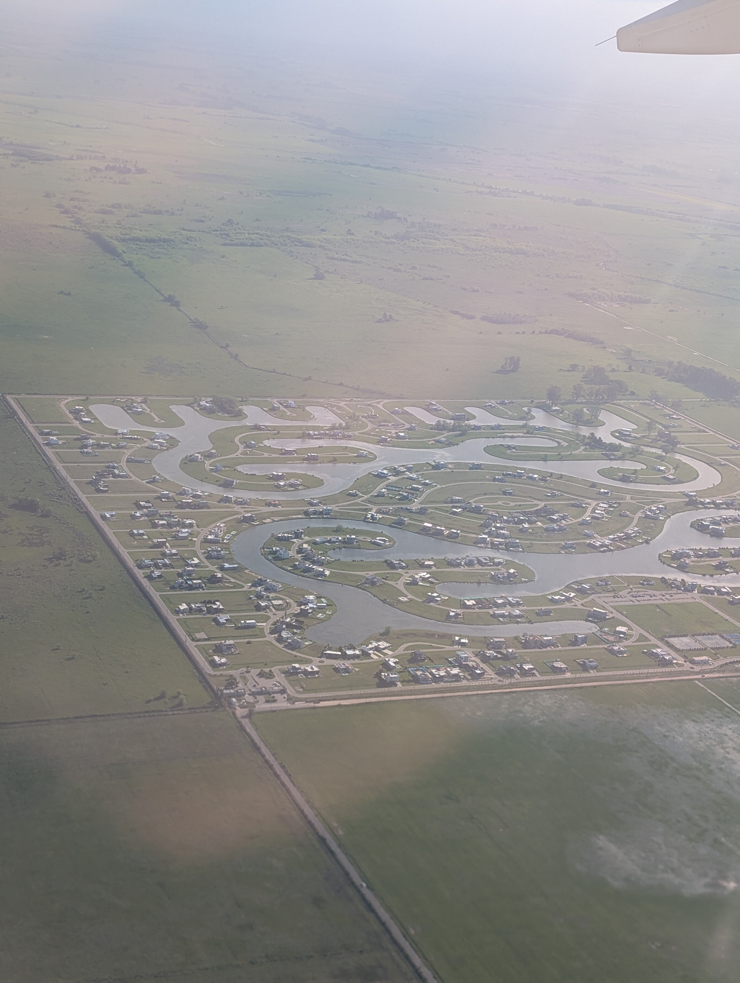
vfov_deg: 38.9
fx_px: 1393
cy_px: 492
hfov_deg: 29.7
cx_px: 370
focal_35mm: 49
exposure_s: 1/749
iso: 21
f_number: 1.68
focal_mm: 6.9
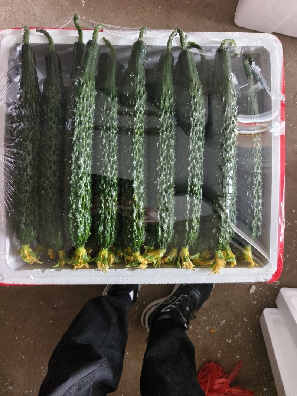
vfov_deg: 73.9
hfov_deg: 58.9
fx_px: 263
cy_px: 198
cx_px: 148
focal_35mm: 23
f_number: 1.75
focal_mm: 5.5
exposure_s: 1/94.8
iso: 71
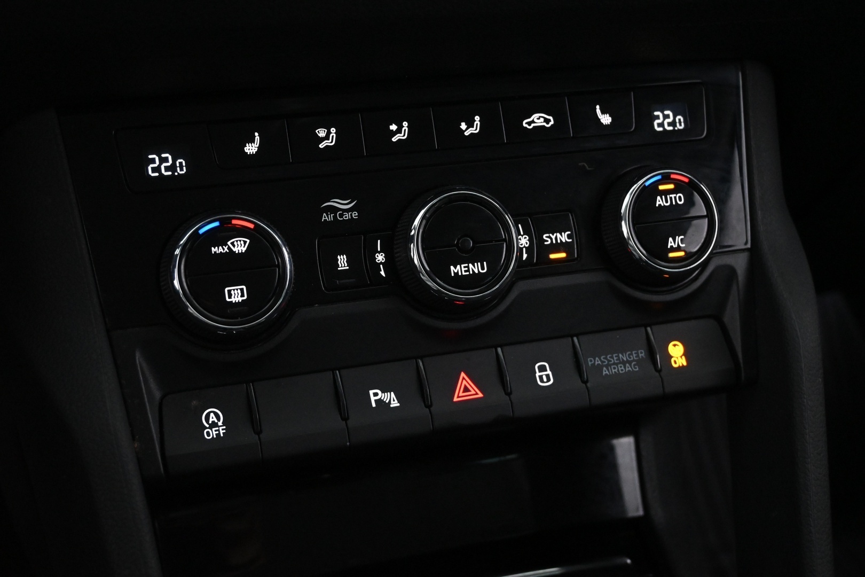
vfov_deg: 27.3
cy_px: 288
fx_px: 1189
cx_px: 432
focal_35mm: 50
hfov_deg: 40.0
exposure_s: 1/50
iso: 5000
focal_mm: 33
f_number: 5
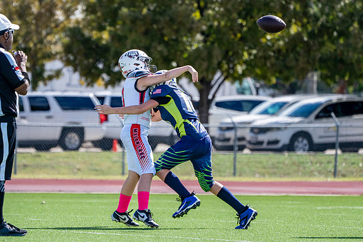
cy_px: 137
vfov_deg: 3.6
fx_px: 3815
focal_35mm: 378
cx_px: 157
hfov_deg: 5.4
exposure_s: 1/2500
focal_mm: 276
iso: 640
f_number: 5.6
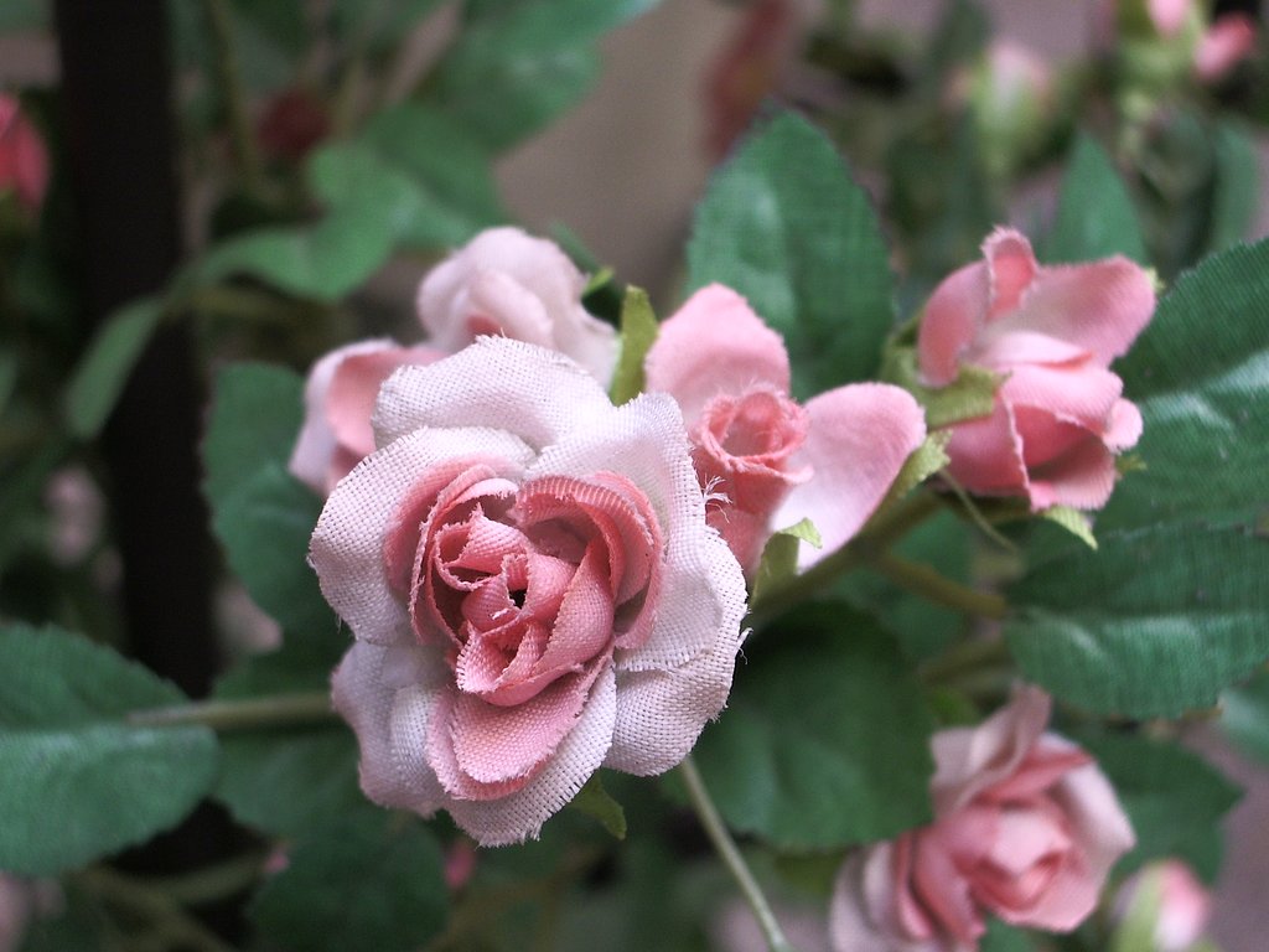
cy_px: 476
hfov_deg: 31.2
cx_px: 634
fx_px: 2273
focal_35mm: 62
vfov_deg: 23.7
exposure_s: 1/100
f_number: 3.5
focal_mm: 10.2
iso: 100
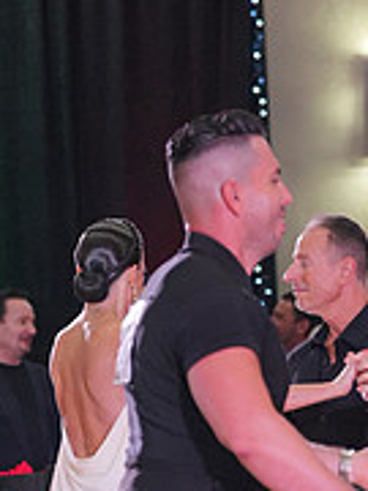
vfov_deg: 6.3
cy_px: 638
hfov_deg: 4.7
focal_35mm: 313
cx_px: 459
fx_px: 4437
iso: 2000
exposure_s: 1/400
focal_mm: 101
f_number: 4
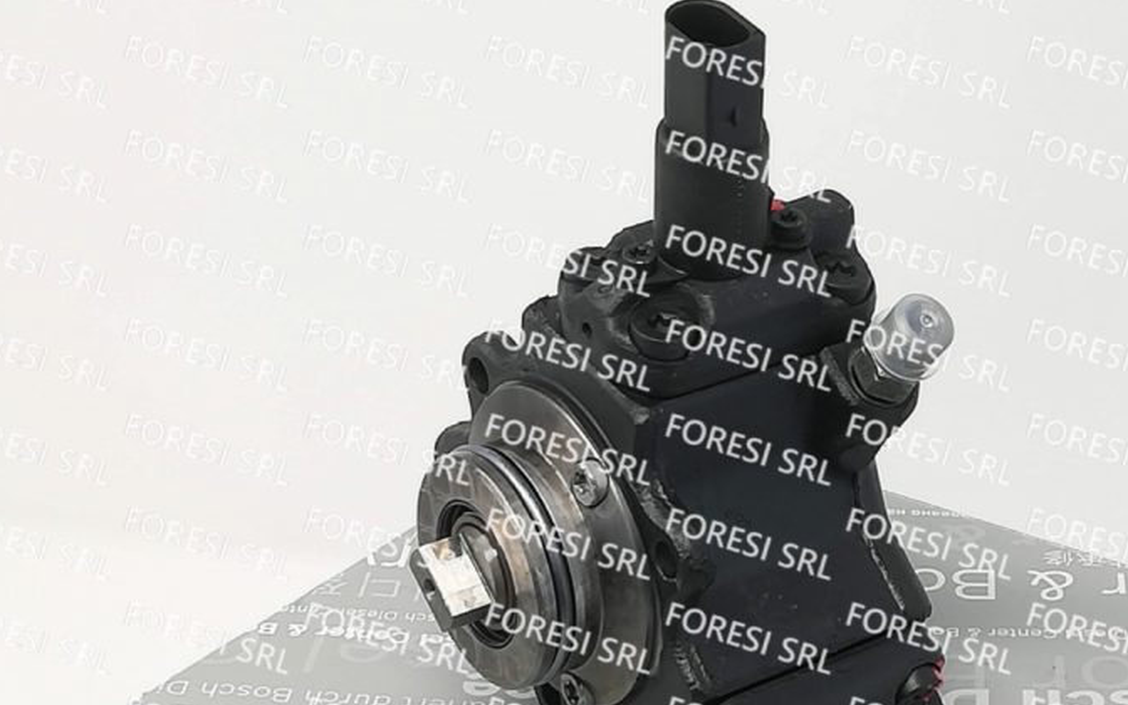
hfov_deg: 22.4
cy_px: 478
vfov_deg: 14.2
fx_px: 2828
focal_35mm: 92
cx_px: 797
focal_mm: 3.81
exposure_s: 1/50
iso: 50
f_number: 2.2
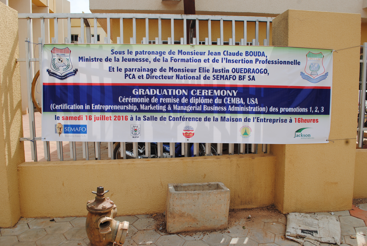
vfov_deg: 48.0
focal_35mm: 27
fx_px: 276
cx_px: 184
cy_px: 123
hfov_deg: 67.3
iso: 100
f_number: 8
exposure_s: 1/250
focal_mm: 18
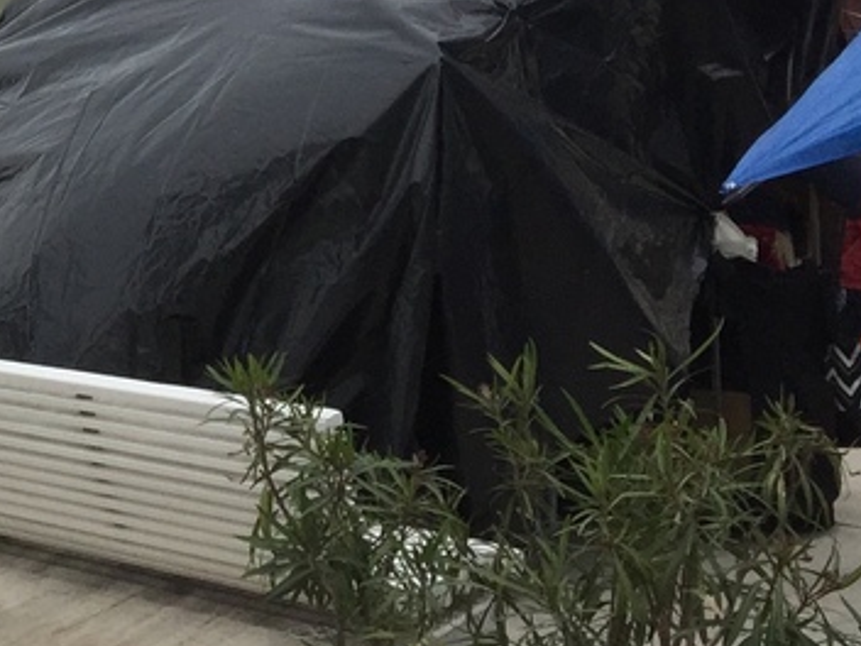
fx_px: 2462
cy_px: -139
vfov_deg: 14.4
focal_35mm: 99
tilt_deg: +3.6
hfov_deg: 17.4
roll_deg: -0.6
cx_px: -506
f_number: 2.2
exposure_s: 1/3968
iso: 32
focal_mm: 4.15
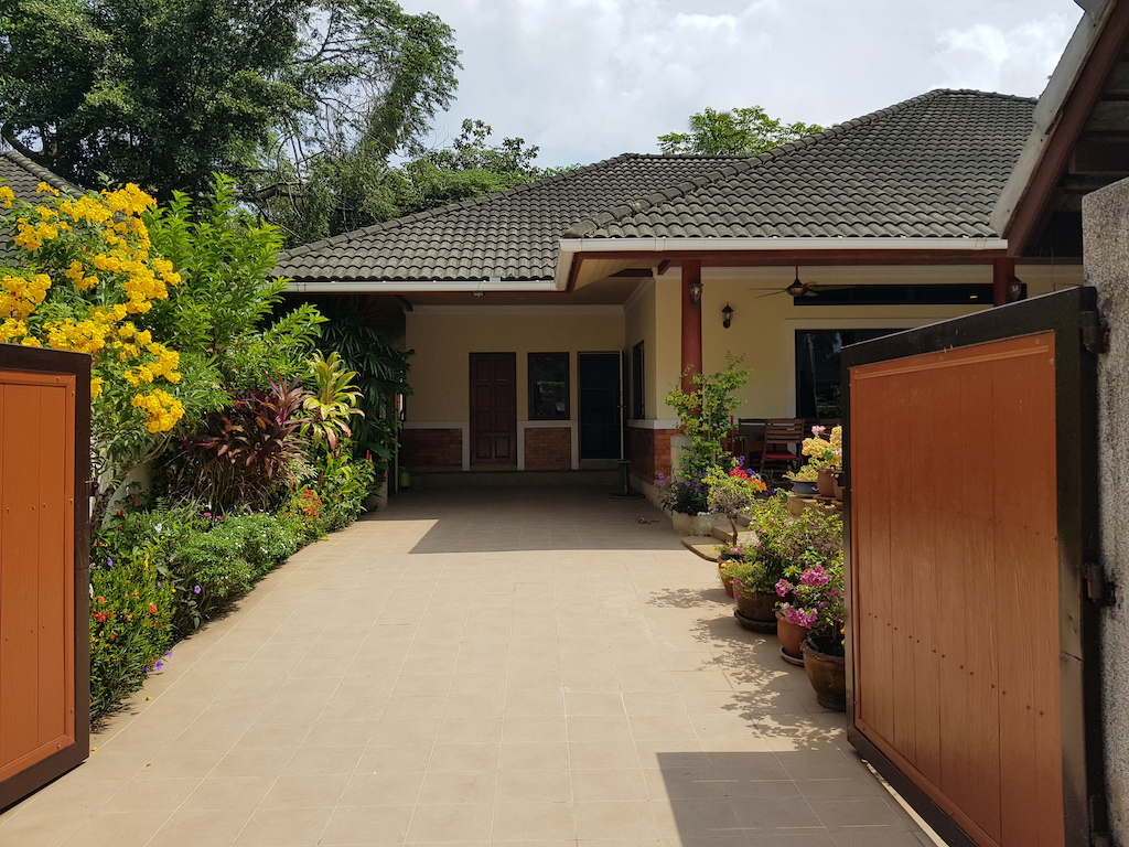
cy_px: 424
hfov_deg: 67.3
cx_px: 564
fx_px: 848
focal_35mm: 26
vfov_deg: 53.1
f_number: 1.7
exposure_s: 1/3128
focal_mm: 4.3
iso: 40
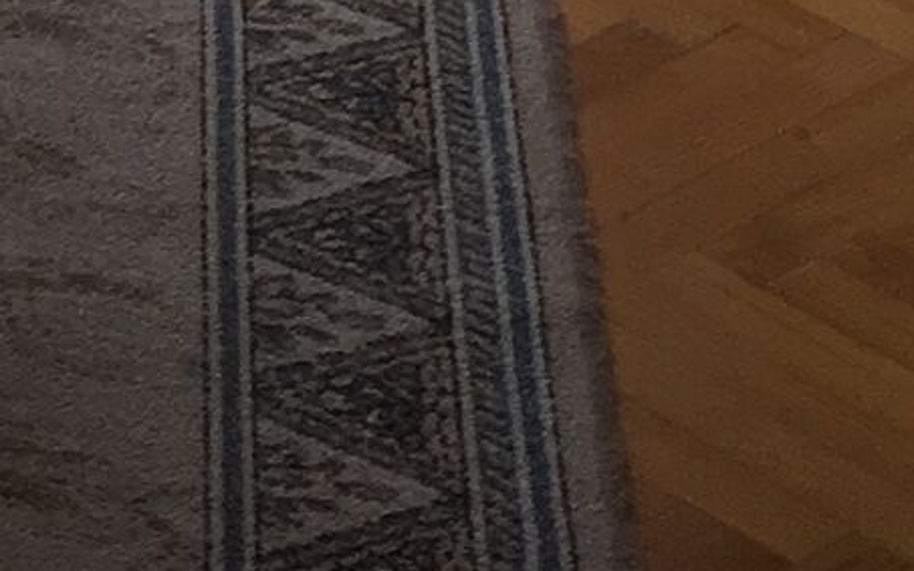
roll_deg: -0.1
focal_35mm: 190
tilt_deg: -12.6
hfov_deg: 10.6
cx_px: -488
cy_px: -1455
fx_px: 4732
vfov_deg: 6.1
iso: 40
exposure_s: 1/100
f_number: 2.2
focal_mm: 4.15
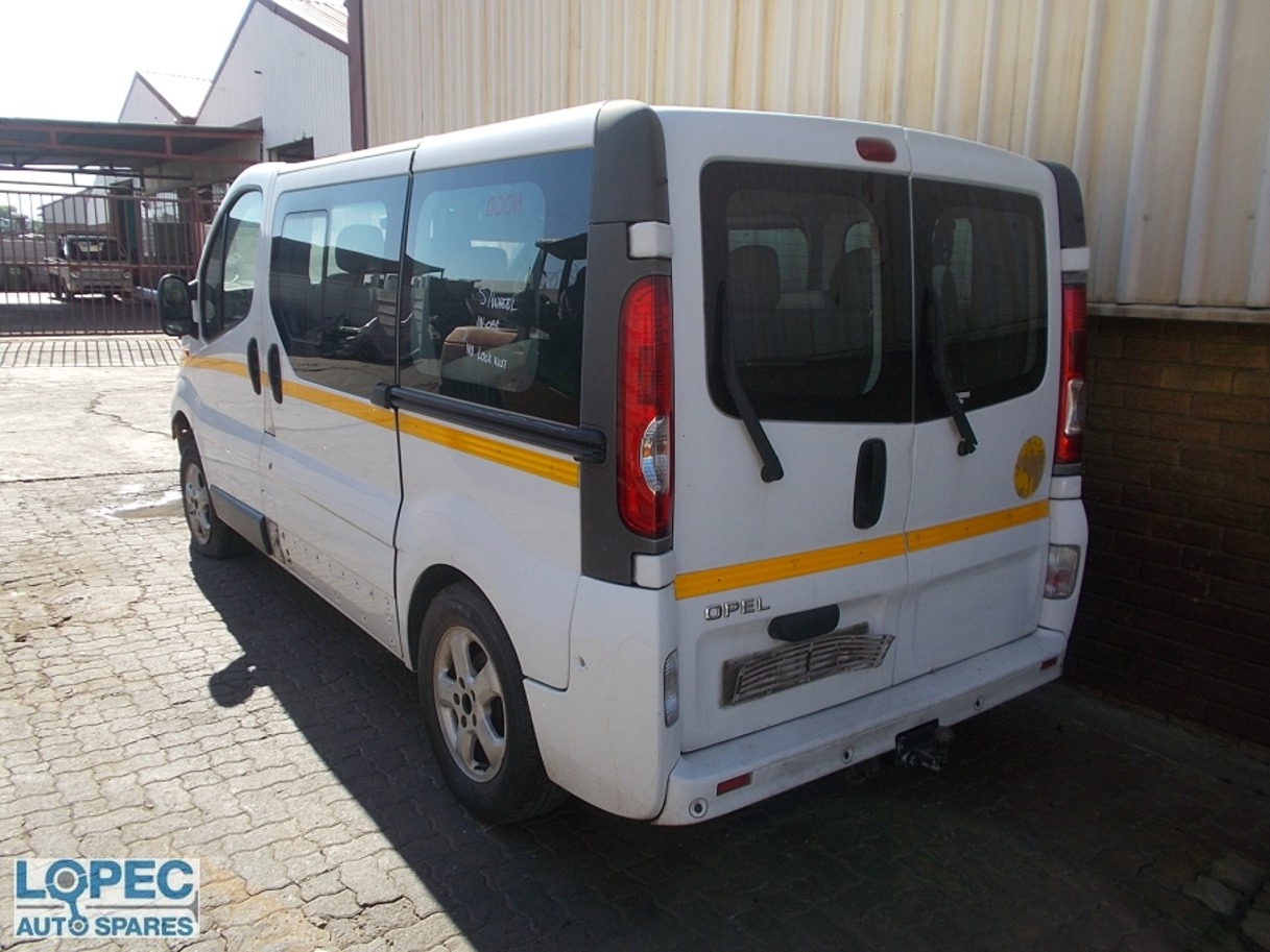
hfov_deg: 67.3
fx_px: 954
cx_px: 635
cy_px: 476
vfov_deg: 53.1
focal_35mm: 26
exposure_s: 1/400
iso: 80
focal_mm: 4.6
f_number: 3.2
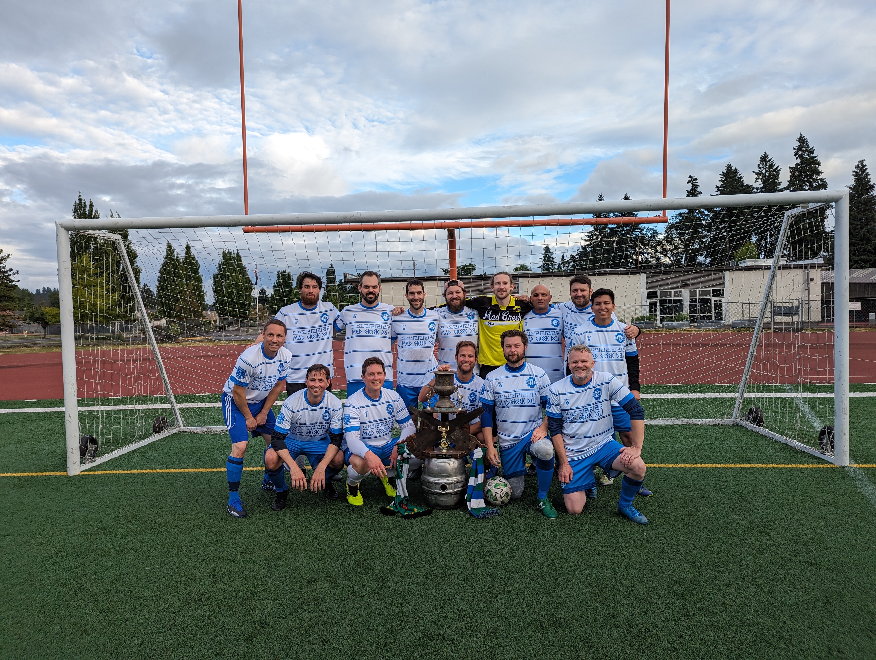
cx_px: 438
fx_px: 608
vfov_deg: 56.9
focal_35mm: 24
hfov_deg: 71.5
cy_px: 330
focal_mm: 6.81
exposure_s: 1/820
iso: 53
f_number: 1.85
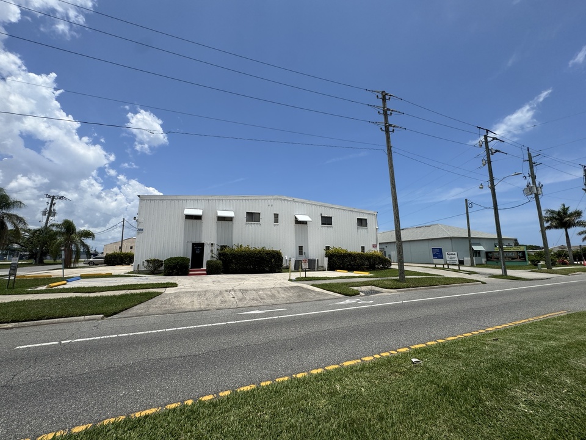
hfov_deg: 102.1
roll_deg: +1.0
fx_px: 237
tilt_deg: +7.9
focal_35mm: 14
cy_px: 220
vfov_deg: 85.7
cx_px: 293
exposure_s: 1/2985
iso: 50
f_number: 2.2
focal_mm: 2.22
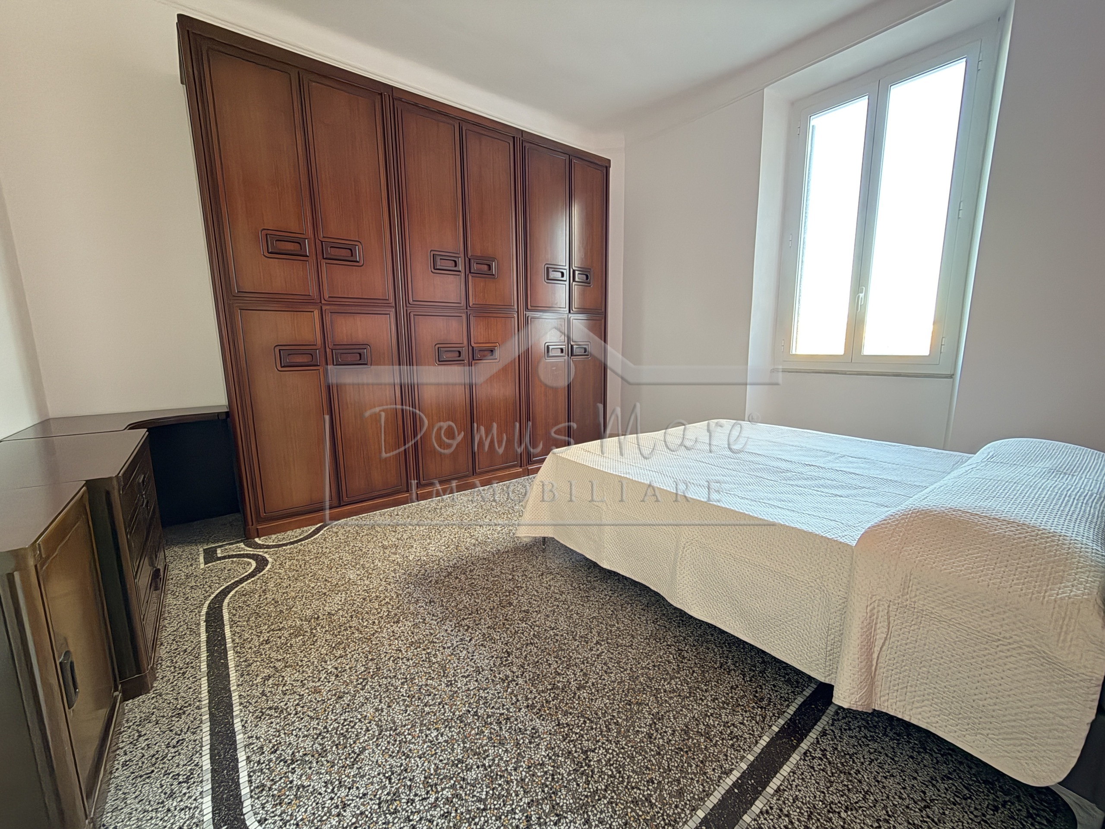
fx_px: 447
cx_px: 552
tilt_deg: -9.6
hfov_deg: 102.1
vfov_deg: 85.7
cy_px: 414
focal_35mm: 14
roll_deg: +0.7
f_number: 2.2
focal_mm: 2.22
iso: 500
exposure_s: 1/24
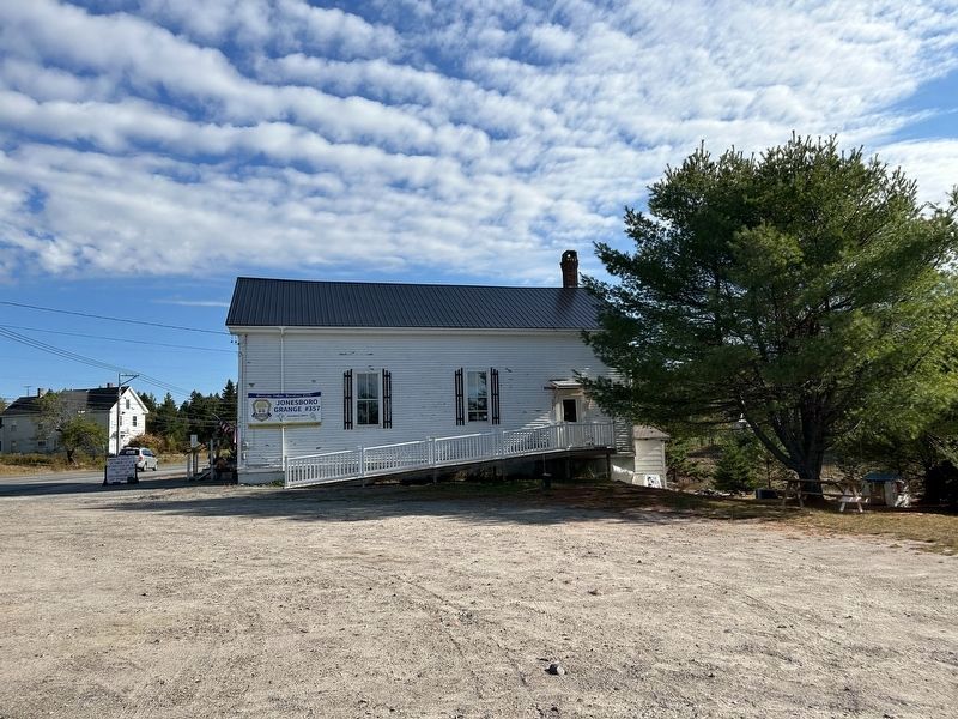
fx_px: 720
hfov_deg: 67.3
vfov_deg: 53.1
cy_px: 360
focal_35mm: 26
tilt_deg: +5.6
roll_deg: +2.0
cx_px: 479
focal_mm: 5.7
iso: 50
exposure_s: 1/5076
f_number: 1.5
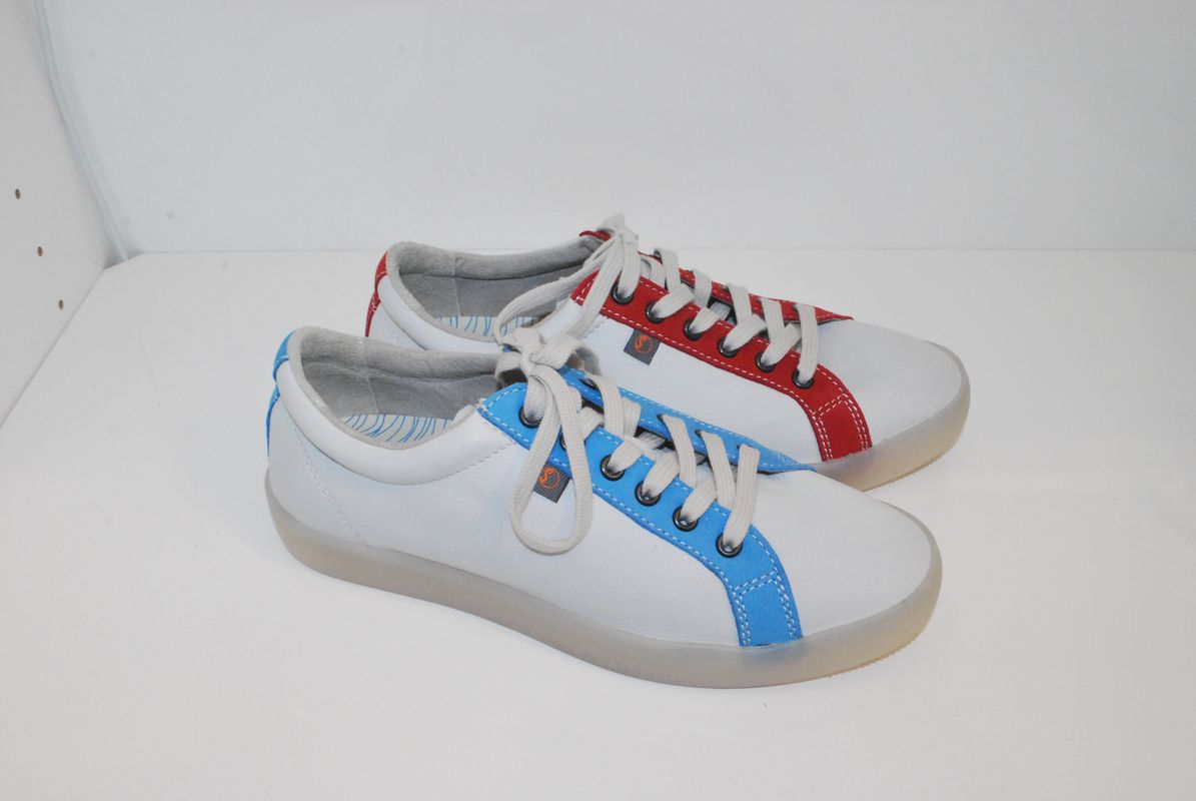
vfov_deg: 40.1
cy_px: 400
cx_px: 598
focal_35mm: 33
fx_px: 1098
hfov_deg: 57.2
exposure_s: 1/200
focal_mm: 22
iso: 1600
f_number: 16
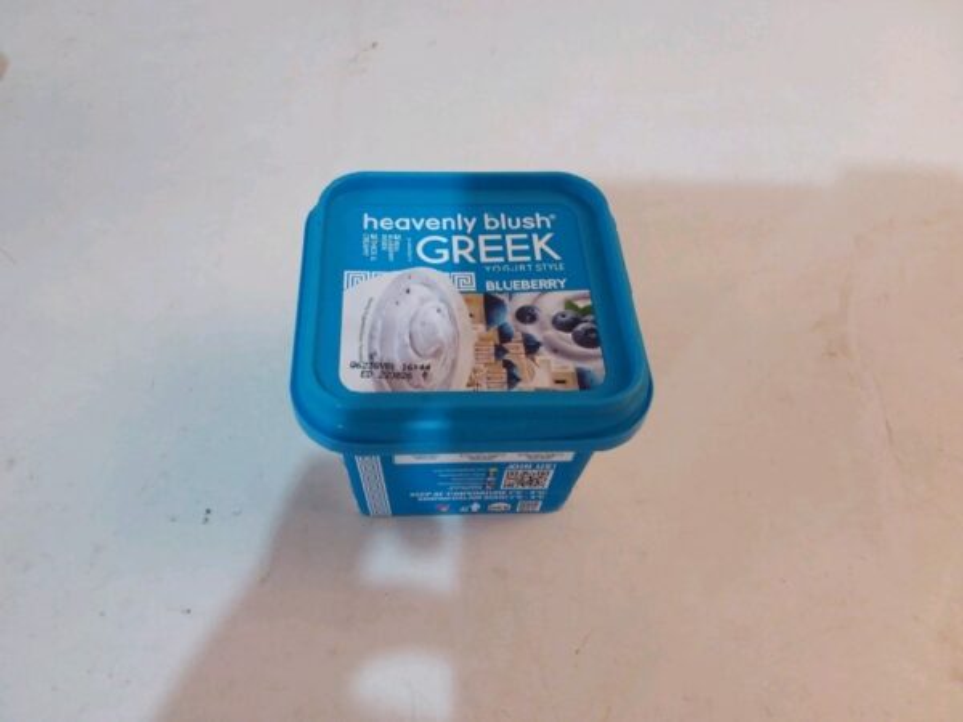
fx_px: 751
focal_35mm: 27
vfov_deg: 51.4
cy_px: 361
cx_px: 482
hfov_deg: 65.3
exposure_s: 1/17
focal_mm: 2.91
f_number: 1.9
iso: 87
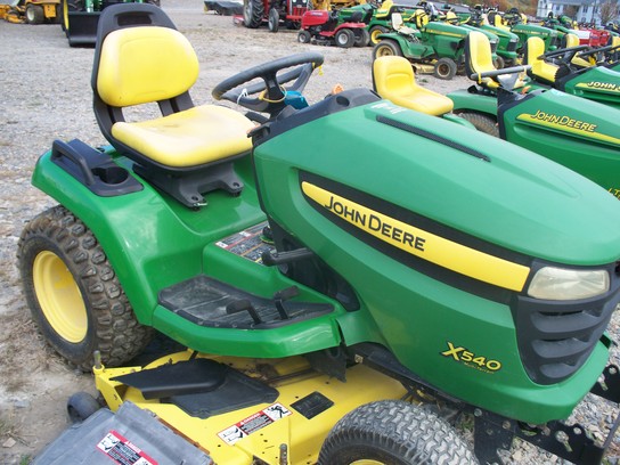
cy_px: 232
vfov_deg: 39.7
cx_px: 310
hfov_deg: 51.4
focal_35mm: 36
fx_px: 645
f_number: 2.8
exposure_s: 1/250
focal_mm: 7.54
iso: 64
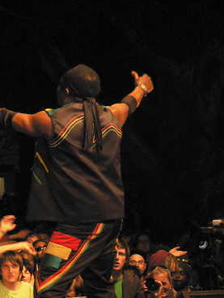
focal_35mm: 151
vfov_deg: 13.0
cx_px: 69
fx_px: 1301
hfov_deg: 9.8
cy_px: 199
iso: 400
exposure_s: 1/60
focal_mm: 16.9
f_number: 3.2
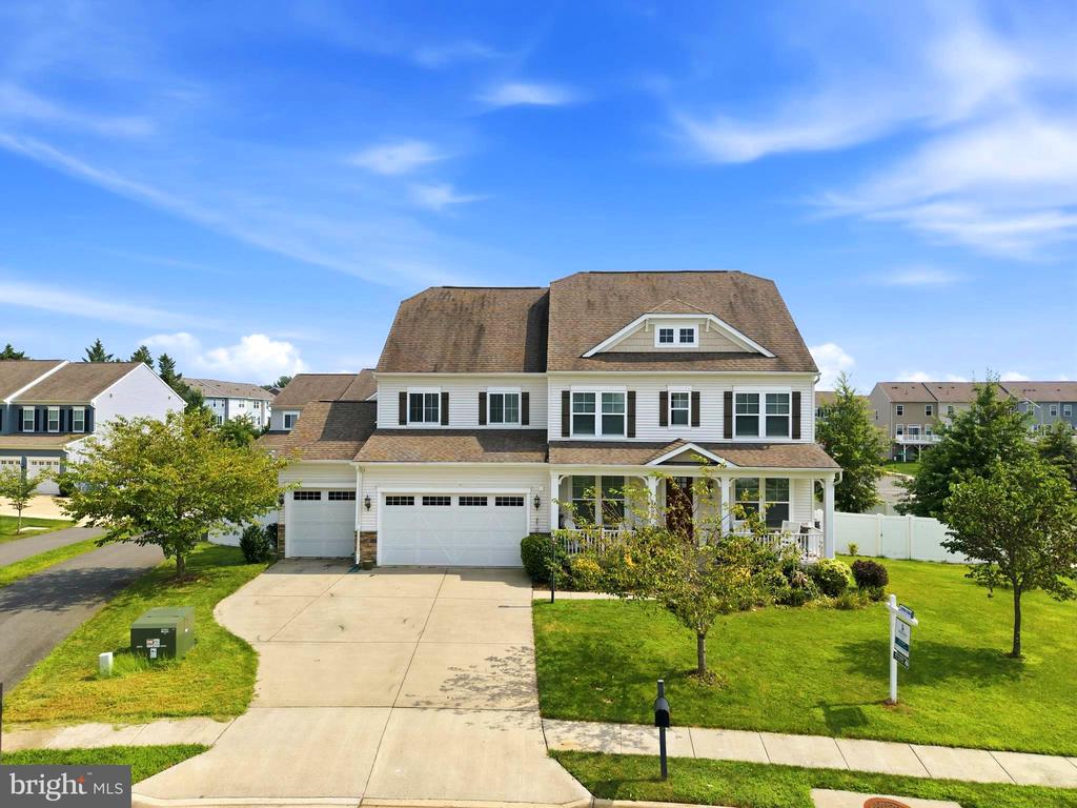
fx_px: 747
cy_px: 404
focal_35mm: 24
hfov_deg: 71.6
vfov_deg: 56.8
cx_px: 538
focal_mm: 8.7
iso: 200
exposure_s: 1/8000
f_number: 1.8
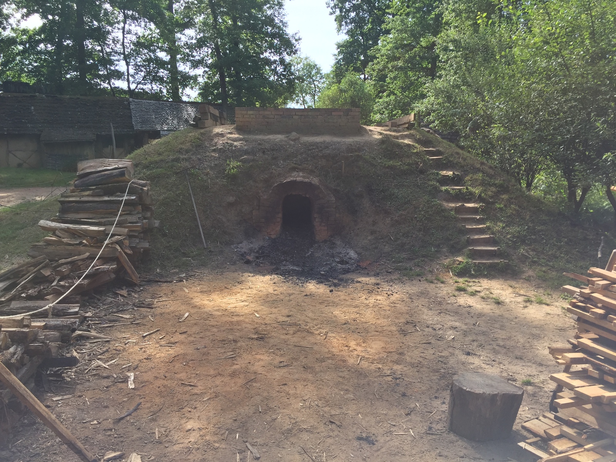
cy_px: 231
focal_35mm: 29
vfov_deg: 48.2
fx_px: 516
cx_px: 308
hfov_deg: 61.7
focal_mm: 4.15
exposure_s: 1/648
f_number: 2.2
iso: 32
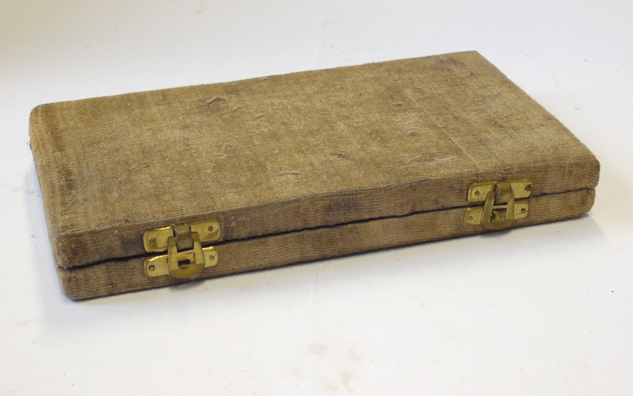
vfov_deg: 20.3
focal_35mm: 64
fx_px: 1104
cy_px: 159
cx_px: 316
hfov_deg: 32.0
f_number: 10
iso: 800
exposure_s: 1/25
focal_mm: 30
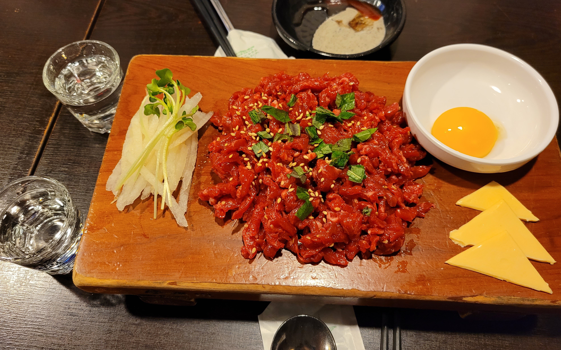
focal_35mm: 28
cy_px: 158
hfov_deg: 66.5
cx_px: 279
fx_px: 428
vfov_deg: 44.5
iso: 400
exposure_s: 1/40
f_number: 1.8
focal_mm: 5.4
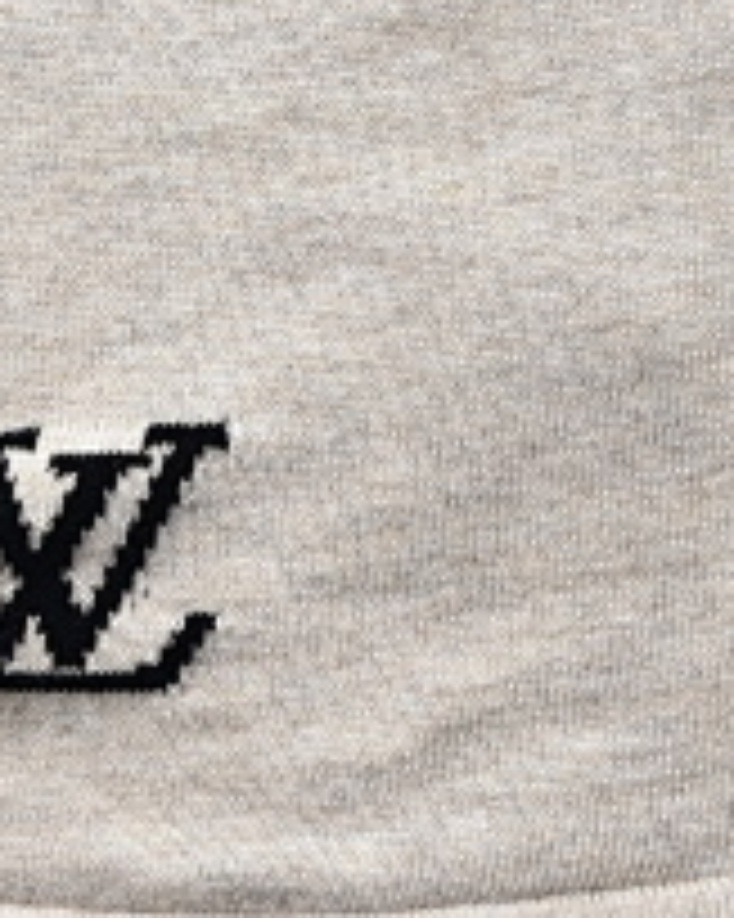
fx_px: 6767
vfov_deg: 7.8
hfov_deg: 6.2
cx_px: 381
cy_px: 500
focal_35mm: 249
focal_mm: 50
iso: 500
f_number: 5.6
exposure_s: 1/90
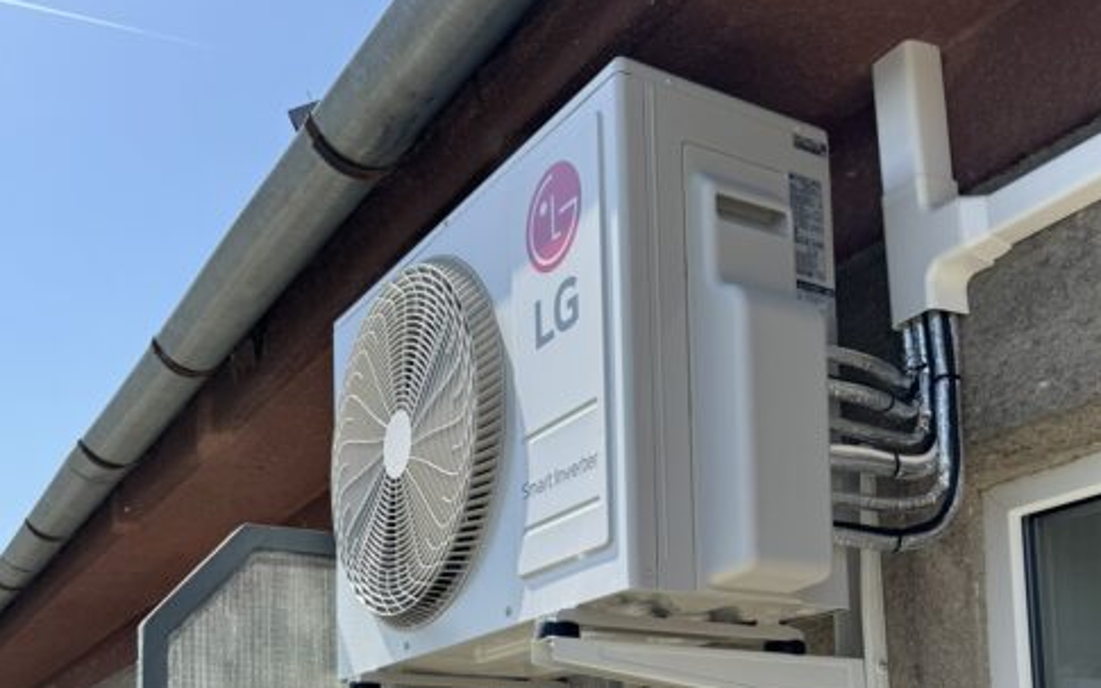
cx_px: 570
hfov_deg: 47.2
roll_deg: +1.4
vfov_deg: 28.7
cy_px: 681
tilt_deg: +7.2
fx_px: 1260
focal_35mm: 42
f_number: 1.78
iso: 80
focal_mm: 6.76
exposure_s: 1/2833
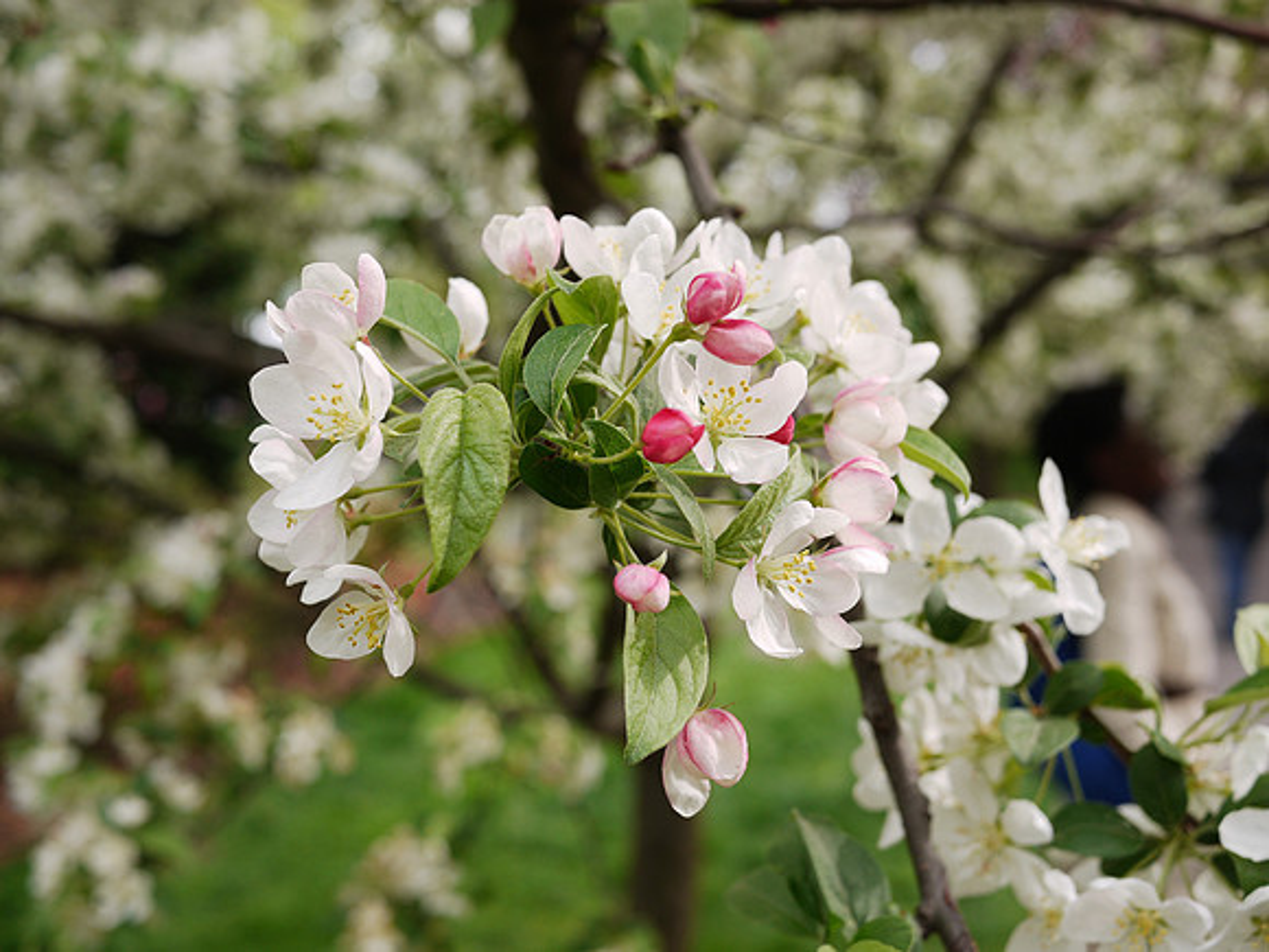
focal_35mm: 40
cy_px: 476
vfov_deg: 36.0
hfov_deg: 46.8
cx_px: 634
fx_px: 1466
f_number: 4
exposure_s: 1/200
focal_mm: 20
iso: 100
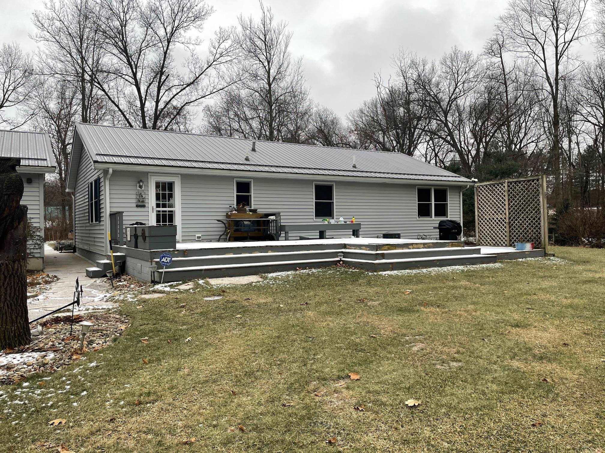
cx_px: 302
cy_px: 226
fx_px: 454
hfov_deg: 67.3
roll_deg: +1.2
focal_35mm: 26
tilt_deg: +0.7
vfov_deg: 53.1
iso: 32
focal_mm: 4.2
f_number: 1.6
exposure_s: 1/172
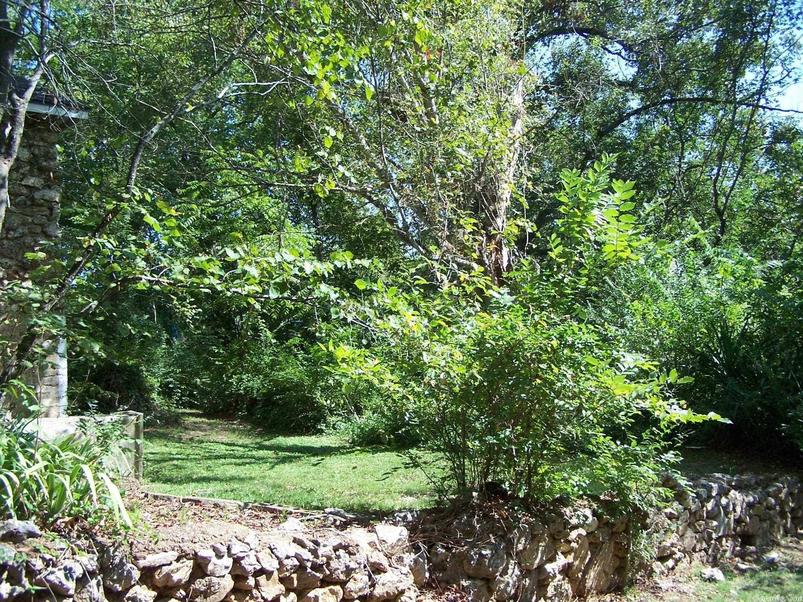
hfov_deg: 49.0
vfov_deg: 37.7
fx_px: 881
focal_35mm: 38
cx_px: 402
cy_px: 301
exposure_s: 1/350
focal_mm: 6.3
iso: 80
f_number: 2.8
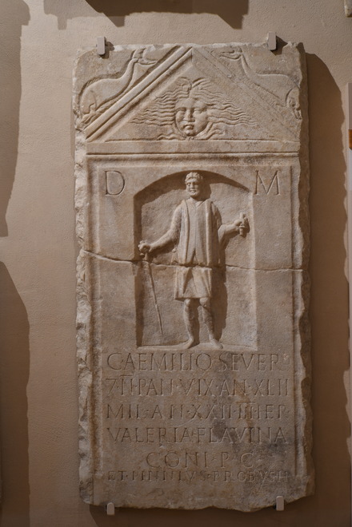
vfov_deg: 19.5
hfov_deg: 13.0
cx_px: 176
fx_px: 1540
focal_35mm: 105
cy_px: 264
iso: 125
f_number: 4.5
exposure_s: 1/20
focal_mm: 70
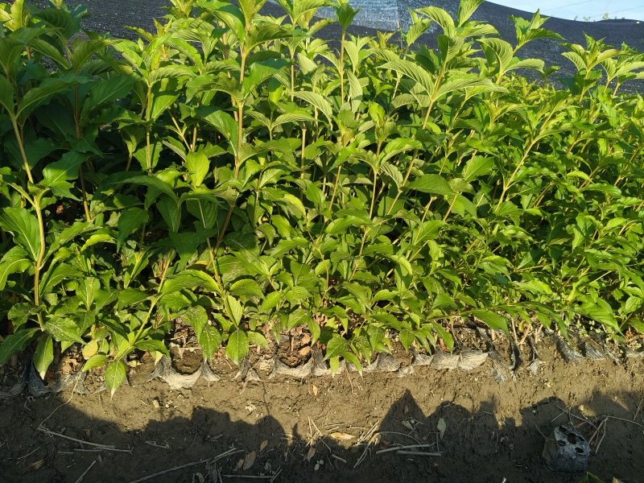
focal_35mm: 26
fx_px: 484
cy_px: 242
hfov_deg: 67.3
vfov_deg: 53.1
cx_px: 322
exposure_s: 1/846
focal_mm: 4.84
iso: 80
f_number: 1.8
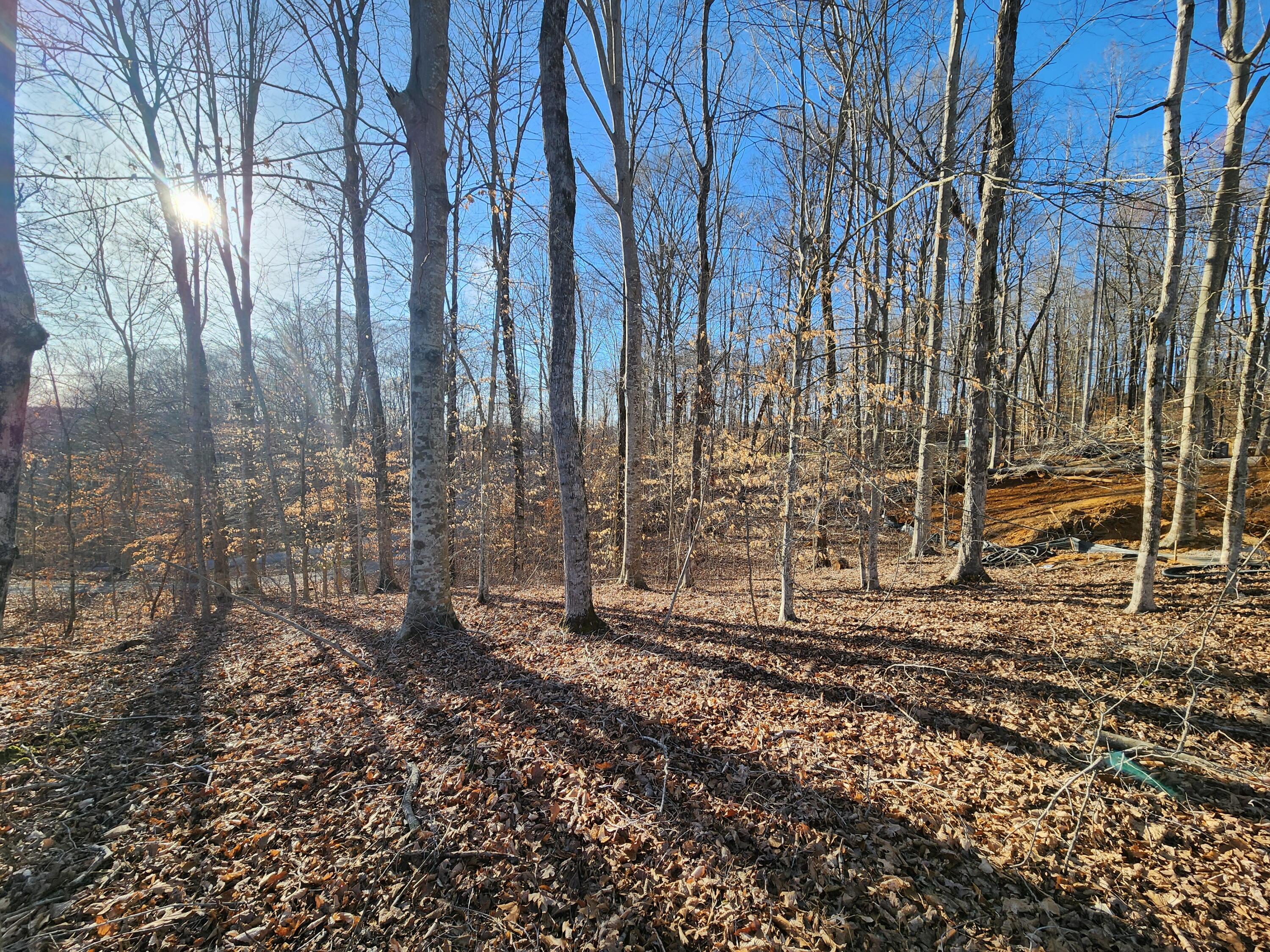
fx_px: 477
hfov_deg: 106.2
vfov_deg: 89.9
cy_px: 476
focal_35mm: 13
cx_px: 635
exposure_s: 1/897
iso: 50
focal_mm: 2.2
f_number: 2.2
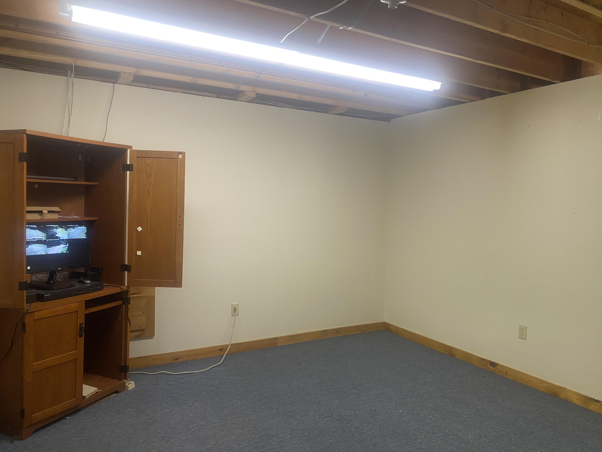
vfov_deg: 53.1
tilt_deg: -4.4
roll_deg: -1.3
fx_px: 452
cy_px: 226
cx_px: 301
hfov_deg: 67.3
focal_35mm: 26
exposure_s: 1/60
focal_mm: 4.25
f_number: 1.8
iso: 125
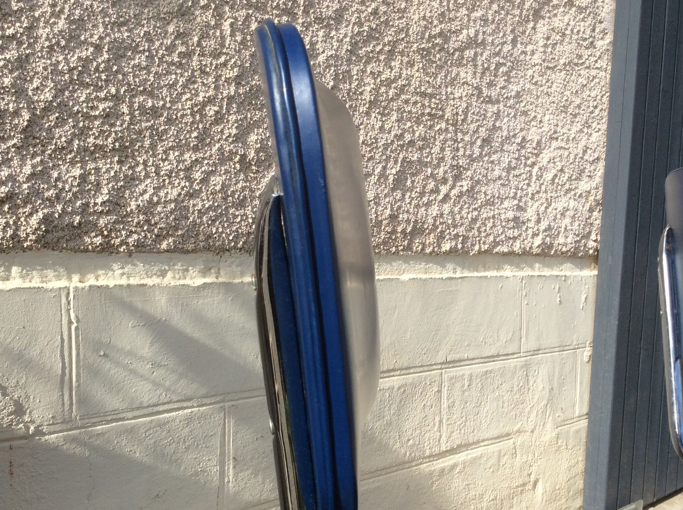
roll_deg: -0.4
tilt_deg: -4.9
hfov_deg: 45.6
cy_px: 315
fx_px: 808
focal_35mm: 41
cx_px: 269
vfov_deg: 34.9
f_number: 2.4
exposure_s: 1/937
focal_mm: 3.3
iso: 32
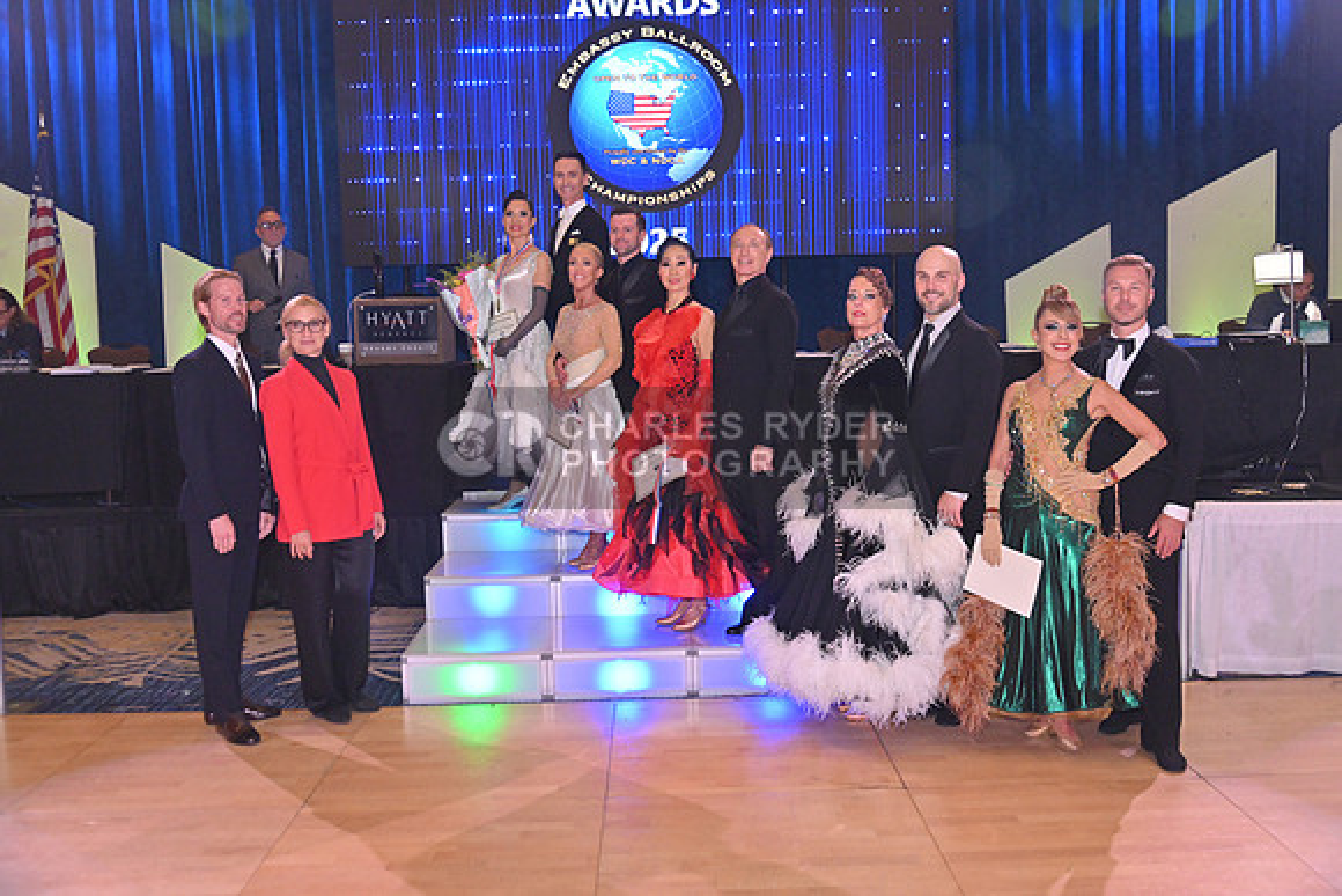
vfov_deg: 41.1
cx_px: 671
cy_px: 448
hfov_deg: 58.7
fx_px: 1193
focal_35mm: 32
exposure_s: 1/400
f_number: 6.3
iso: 2000
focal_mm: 32
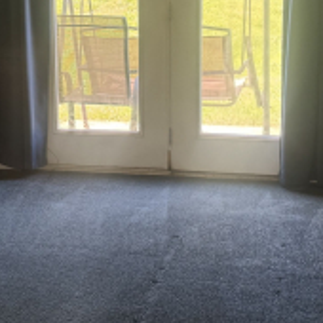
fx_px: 876
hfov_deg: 20.6
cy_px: 93
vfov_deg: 20.8
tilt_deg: -7.6
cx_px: 52
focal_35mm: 83
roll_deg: +0.8
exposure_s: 1/121
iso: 64
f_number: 1.78
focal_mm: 6.76
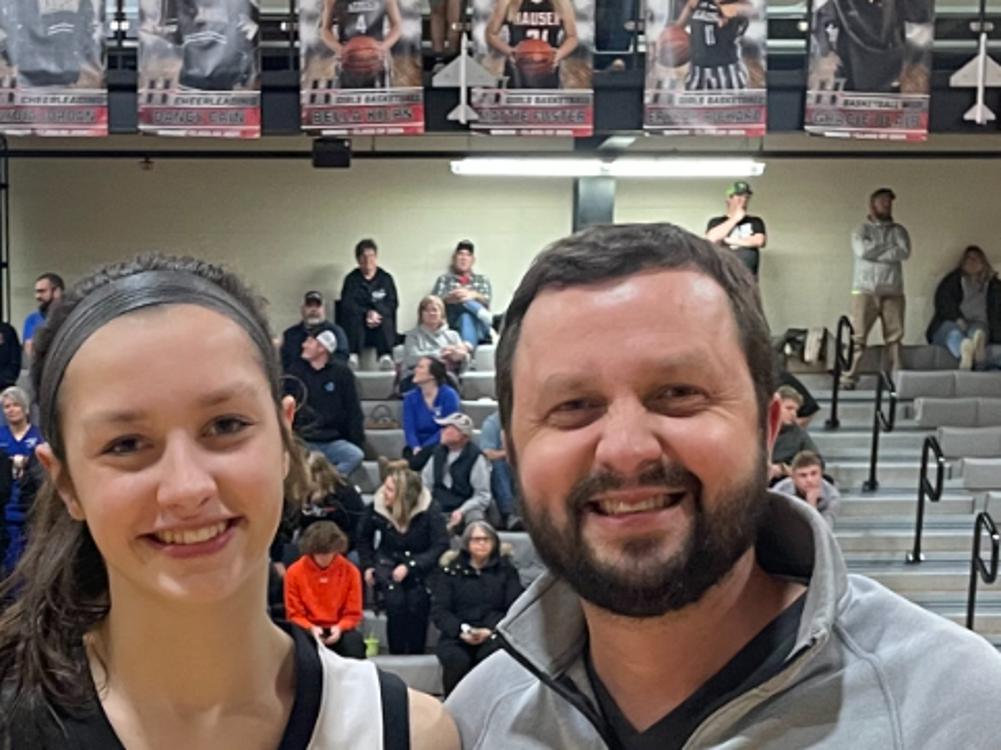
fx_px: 2487
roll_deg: -0.5
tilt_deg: -8.0
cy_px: 909
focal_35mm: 86
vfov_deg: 16.4
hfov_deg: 22.5
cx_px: 238
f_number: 1.6
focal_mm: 4.2
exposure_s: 1/60
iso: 200
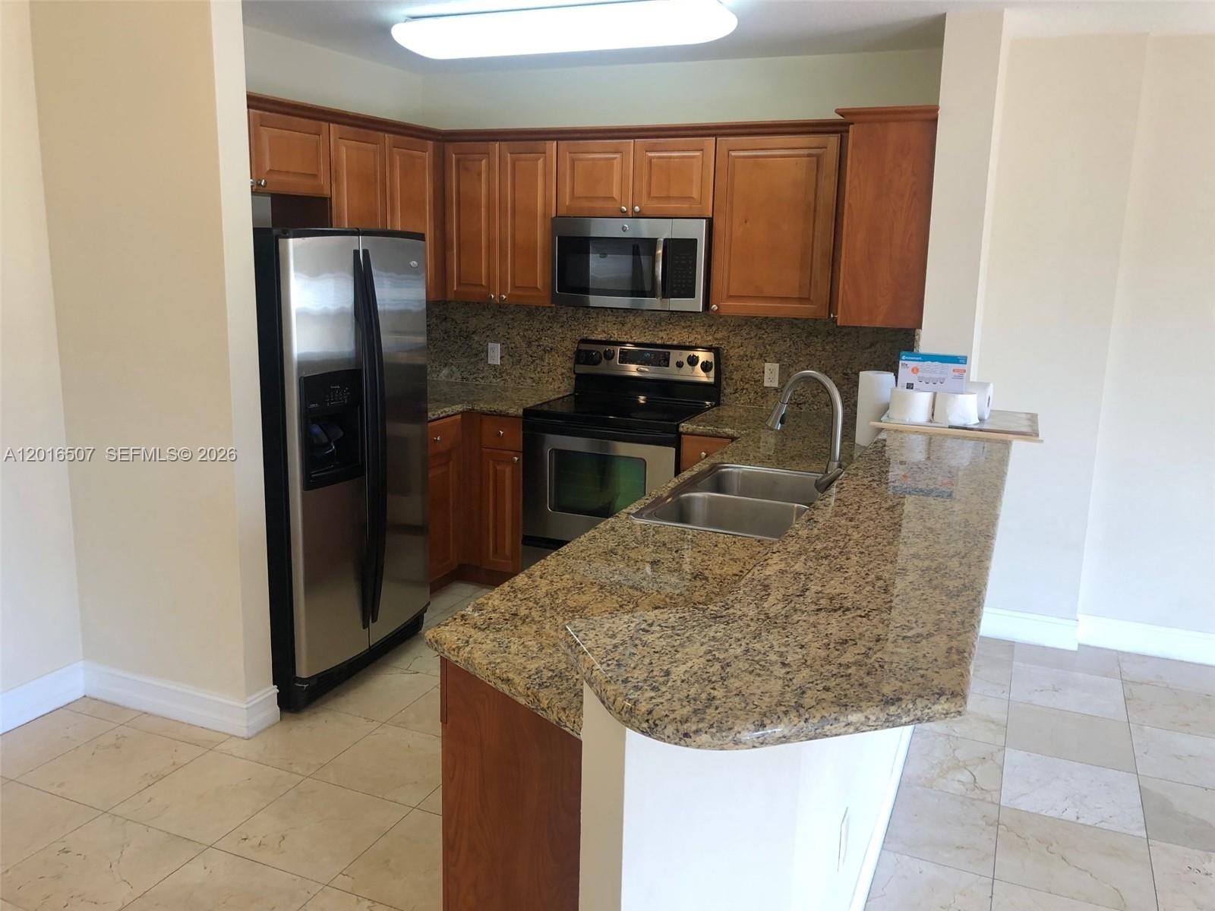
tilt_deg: -11.7
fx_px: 983
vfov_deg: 49.7
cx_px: 608
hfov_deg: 63.4
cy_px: 456
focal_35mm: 28
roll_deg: -1.0
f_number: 1.8
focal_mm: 3.99
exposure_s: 1/30
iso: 32
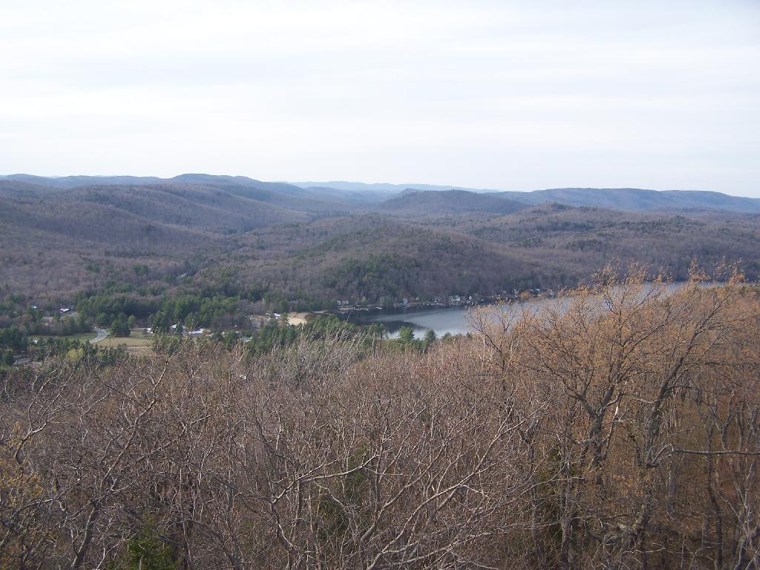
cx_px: 380
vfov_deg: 37.7
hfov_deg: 49.0
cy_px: 285
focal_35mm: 38
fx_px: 834
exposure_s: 1/320
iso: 80
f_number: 2.8
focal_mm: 6.3
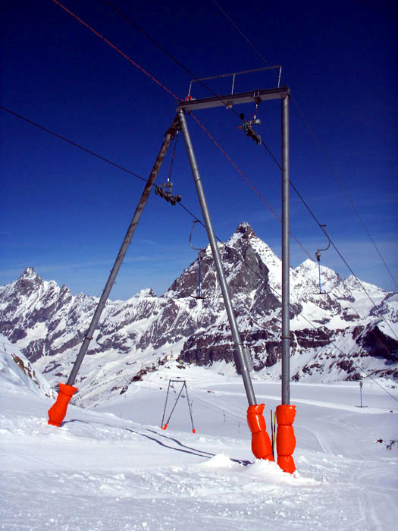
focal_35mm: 37
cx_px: 199
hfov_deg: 38.7
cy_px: 266
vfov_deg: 50.1
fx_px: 567
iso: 50
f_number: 7.1
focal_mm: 7.7
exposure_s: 1/750
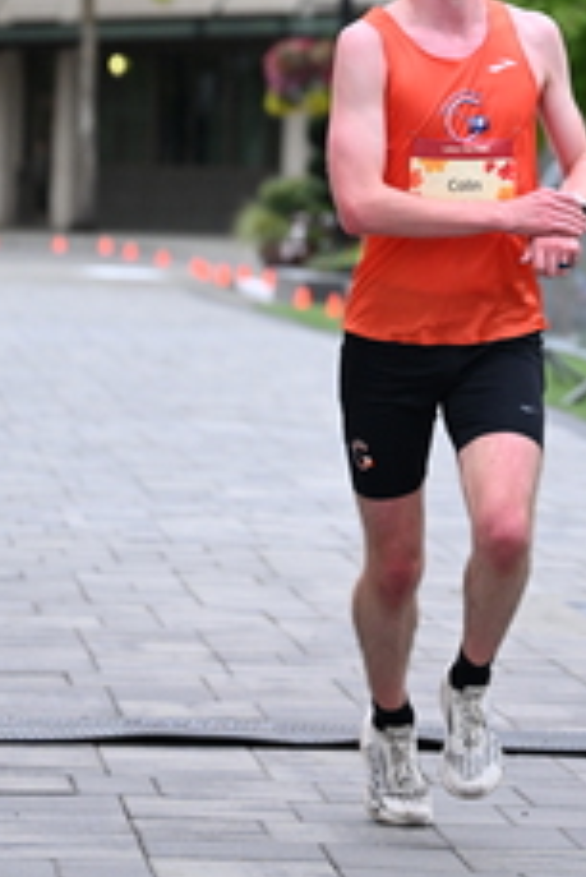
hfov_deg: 6.9
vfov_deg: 10.3
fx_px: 4851
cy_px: 42
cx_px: 519
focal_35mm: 199
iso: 1600
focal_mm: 83
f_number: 2.8
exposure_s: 1/1000
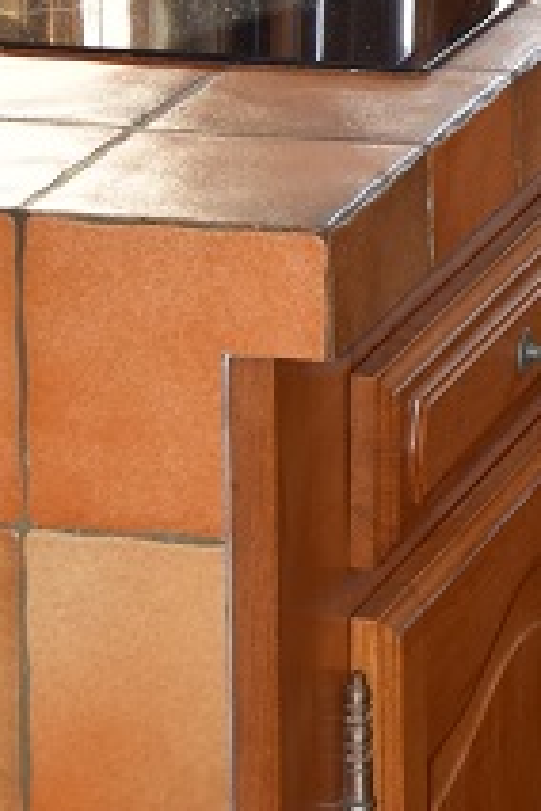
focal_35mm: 203
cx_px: 892
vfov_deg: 9.7
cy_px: -621
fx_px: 4576
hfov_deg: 6.6
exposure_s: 1/125
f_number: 5.6
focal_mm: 24
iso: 125
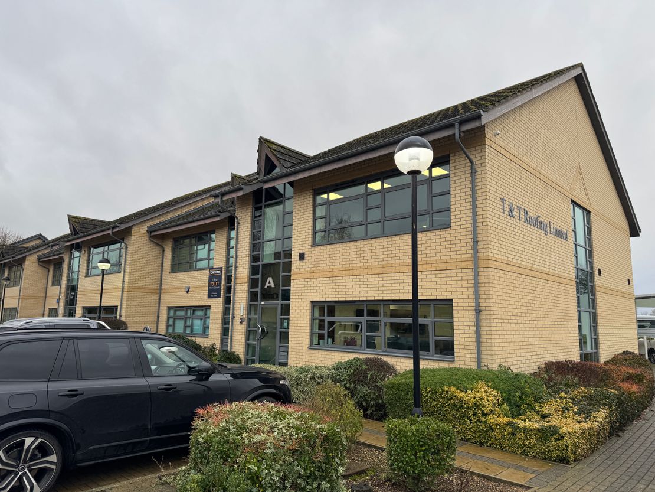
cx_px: 328
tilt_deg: +9.3
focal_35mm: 24
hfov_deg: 71.6
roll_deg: -1.1
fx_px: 454
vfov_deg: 56.8
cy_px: 246
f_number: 1.78
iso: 80
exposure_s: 1/549
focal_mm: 6.76
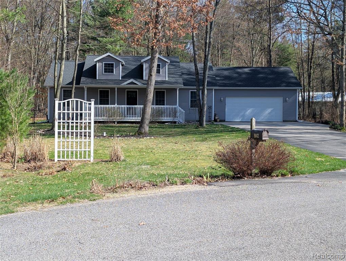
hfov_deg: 38.9
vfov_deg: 29.7
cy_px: 130
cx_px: 173
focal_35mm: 49
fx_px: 490
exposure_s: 1/453
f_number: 1.68
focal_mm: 6.9
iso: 18
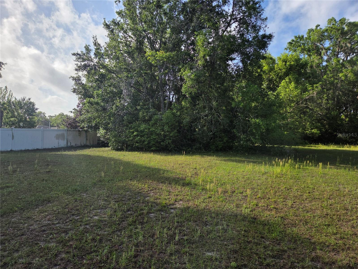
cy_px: 134
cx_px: 179
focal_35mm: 23
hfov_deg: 73.9
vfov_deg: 58.9
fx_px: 238
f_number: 1.8
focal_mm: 5.4
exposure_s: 1/7891
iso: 80
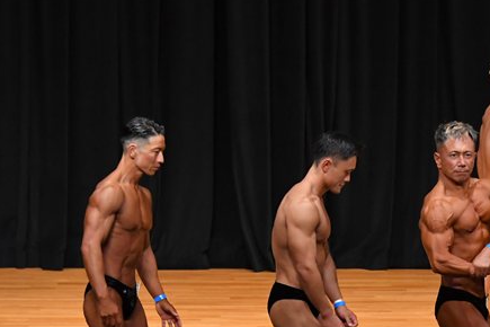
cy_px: 285
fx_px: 4069
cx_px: 378
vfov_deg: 4.6
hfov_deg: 6.9
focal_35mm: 299
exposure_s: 1/400
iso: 4000
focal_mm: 112
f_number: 5.6
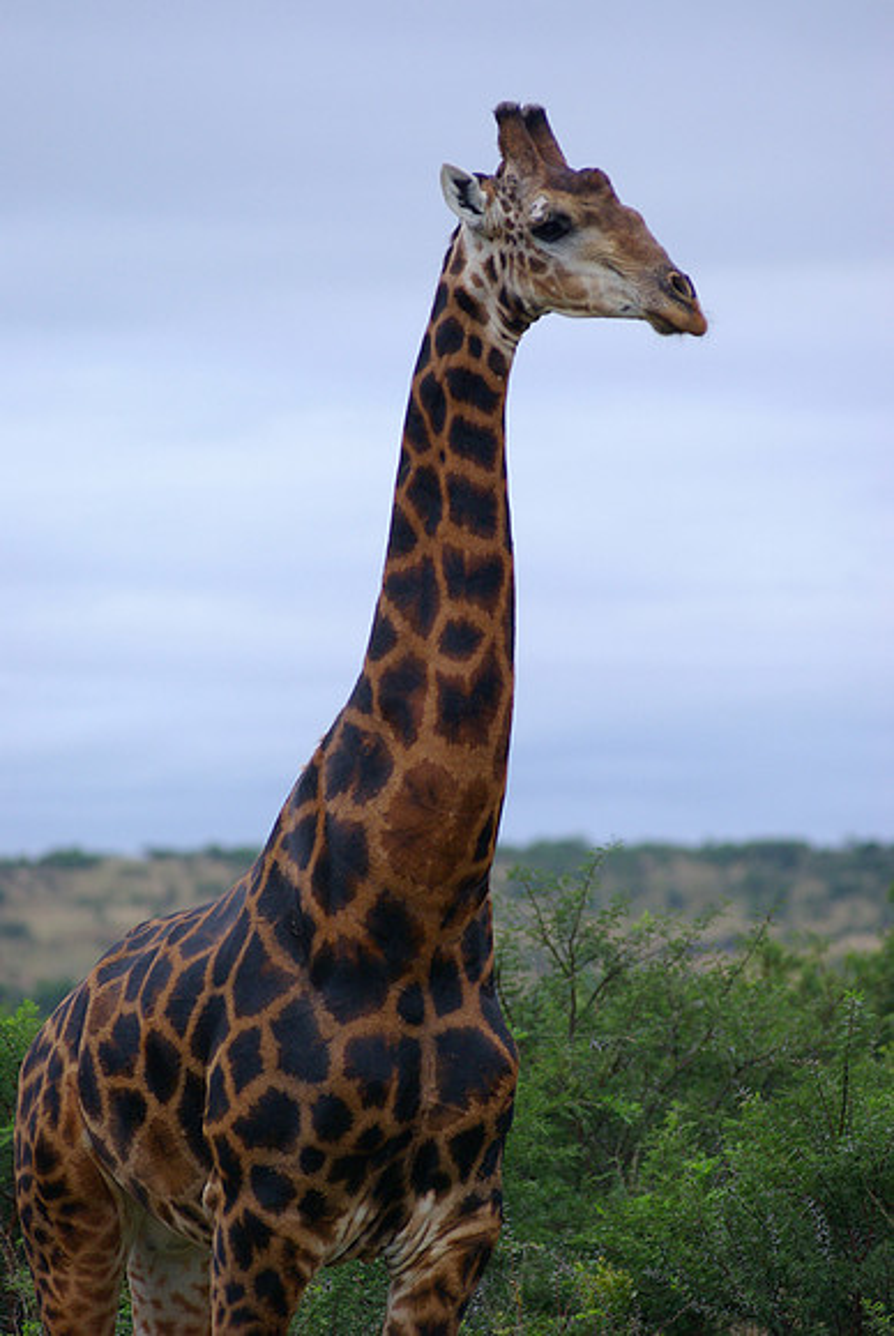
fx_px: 11148
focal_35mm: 300
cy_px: 668
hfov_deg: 4.6
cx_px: 447
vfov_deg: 6.9
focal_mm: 200
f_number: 5
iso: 500
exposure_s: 1/200
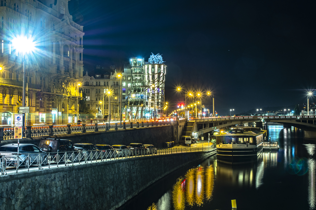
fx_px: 395
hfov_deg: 43.6
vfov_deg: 29.8
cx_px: 158
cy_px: 105
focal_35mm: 45
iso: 100
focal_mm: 30
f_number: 9
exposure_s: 23
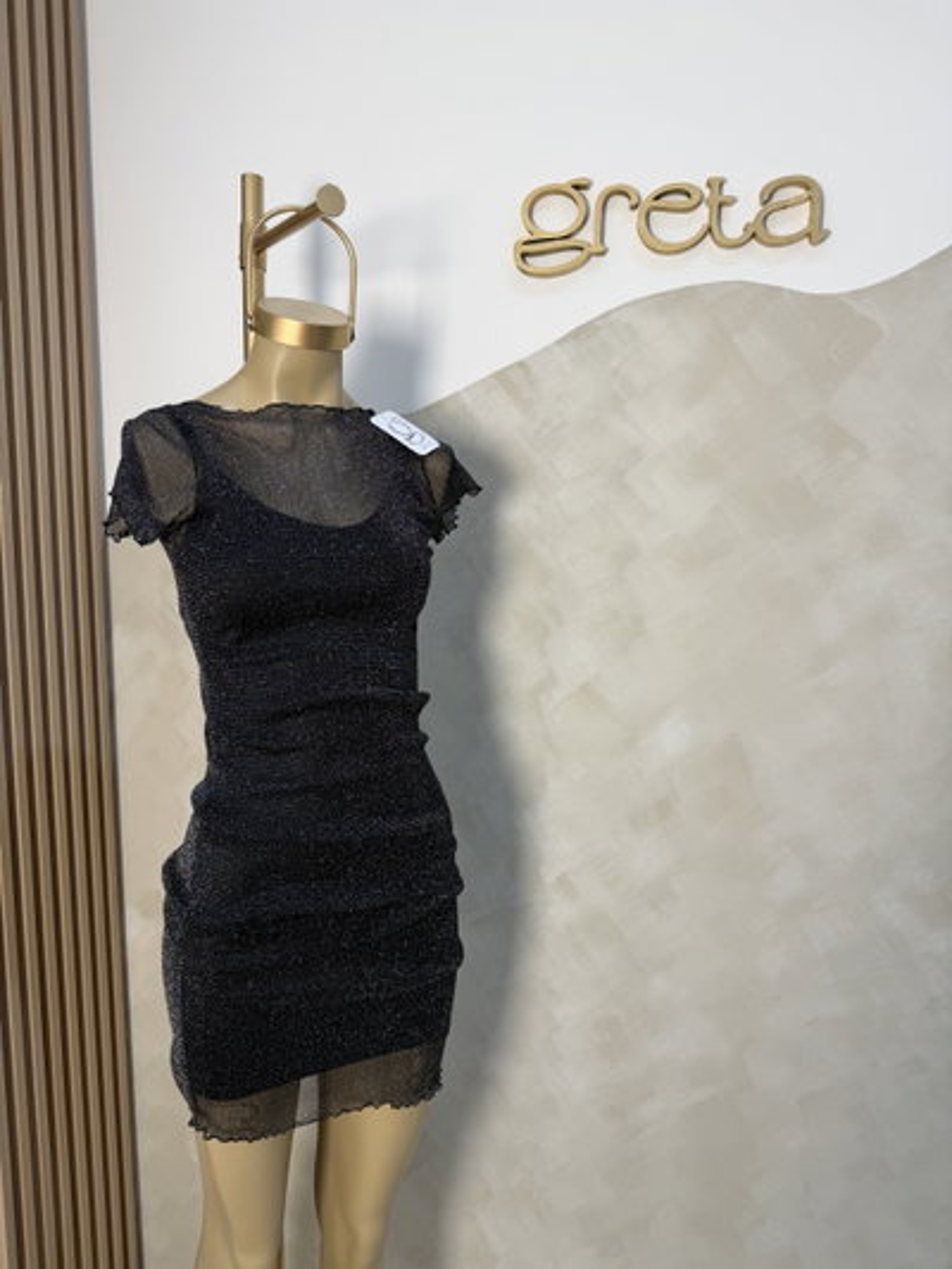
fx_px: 880
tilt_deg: -7.6
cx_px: 476
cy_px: 634
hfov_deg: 56.8
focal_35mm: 24
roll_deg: -0.7
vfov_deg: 71.6
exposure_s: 1/100
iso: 50
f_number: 1.78
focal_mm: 6.76
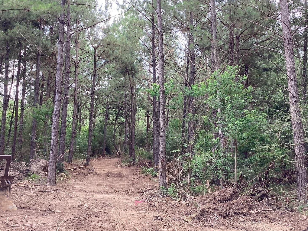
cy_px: 102
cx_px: 169
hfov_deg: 52.5
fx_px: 311
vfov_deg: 40.6
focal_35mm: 35
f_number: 2.4
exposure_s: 1/120
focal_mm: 3.3
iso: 64
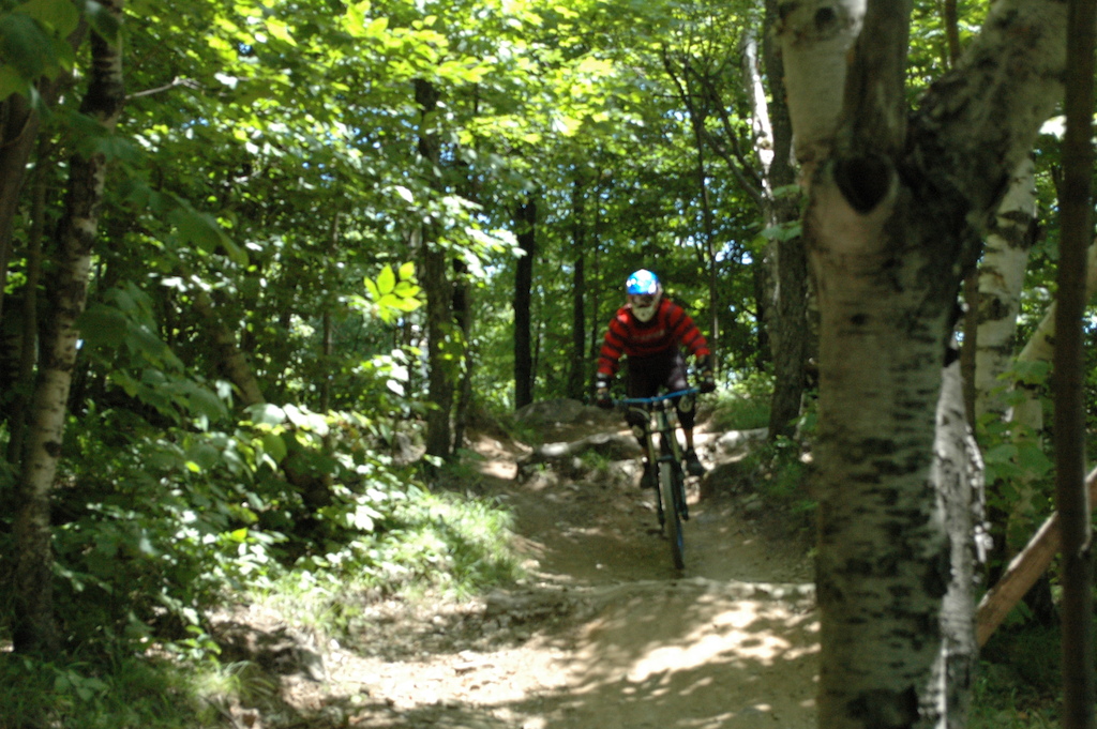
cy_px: 364
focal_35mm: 72
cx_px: 548
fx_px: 2192
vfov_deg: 18.9
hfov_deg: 28.1
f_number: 8
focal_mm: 48
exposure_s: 1/250
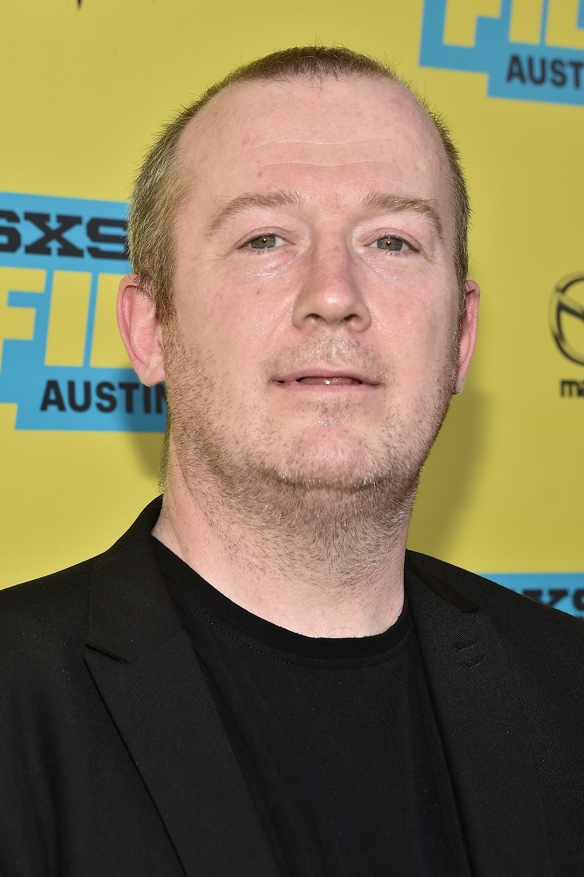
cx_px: 292
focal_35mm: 105
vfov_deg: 19.5
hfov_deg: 13.0
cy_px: 438
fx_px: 2558
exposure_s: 1/250
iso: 320
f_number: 8
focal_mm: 105
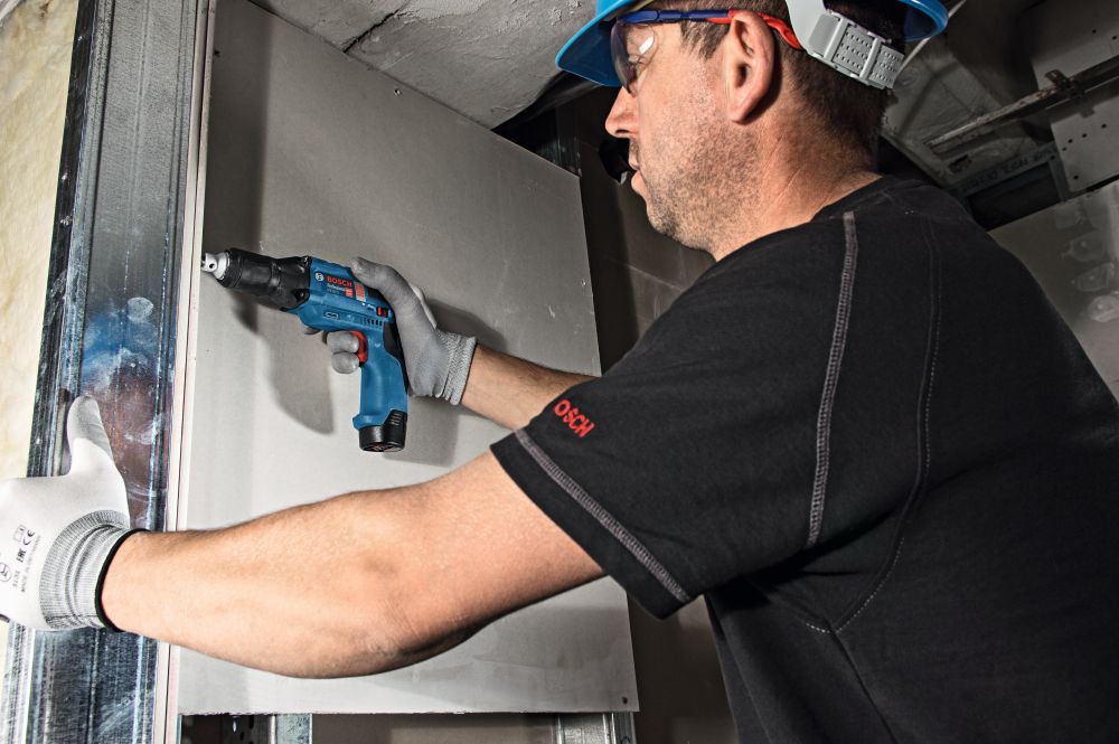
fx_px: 1025
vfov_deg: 39.9
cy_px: 372
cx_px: 560
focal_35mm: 33
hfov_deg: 57.3
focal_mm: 22
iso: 100
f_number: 5.6
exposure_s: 1/80
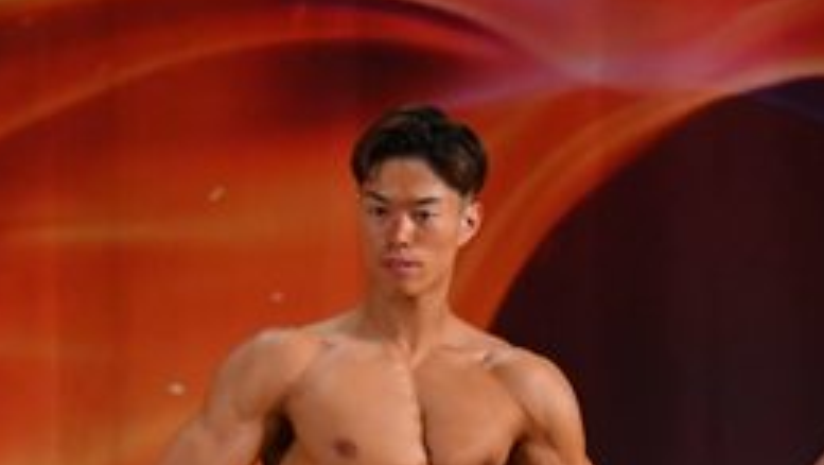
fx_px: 13838
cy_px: 707
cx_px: 597
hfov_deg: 3.4
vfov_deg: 1.9
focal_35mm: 633
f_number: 5.6
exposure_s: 1/400
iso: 3200
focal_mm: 135
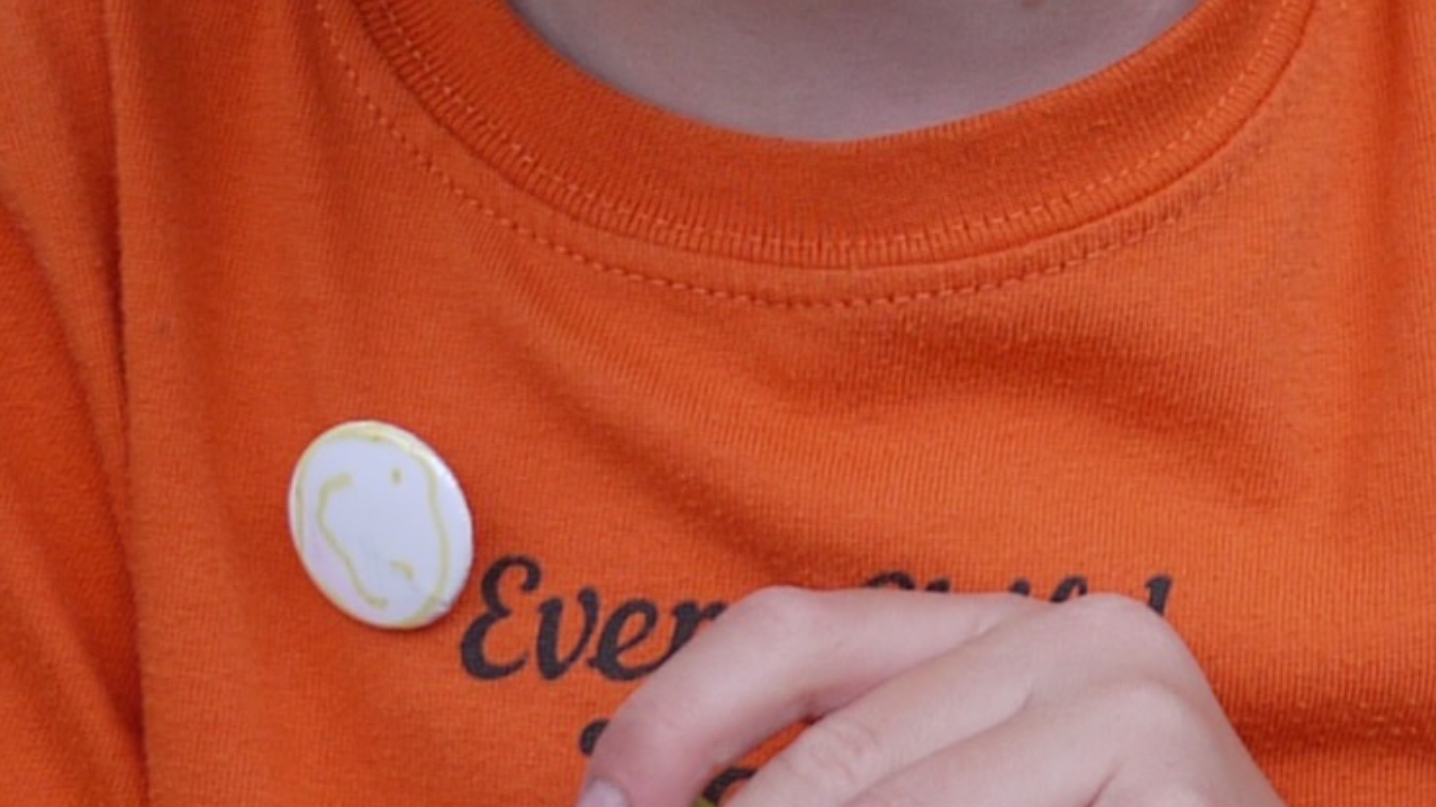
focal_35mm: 236
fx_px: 8983
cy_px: -60
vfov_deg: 5.1
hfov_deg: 9.1
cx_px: 1026
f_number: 1.8
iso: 100
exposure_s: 1/800
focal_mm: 20
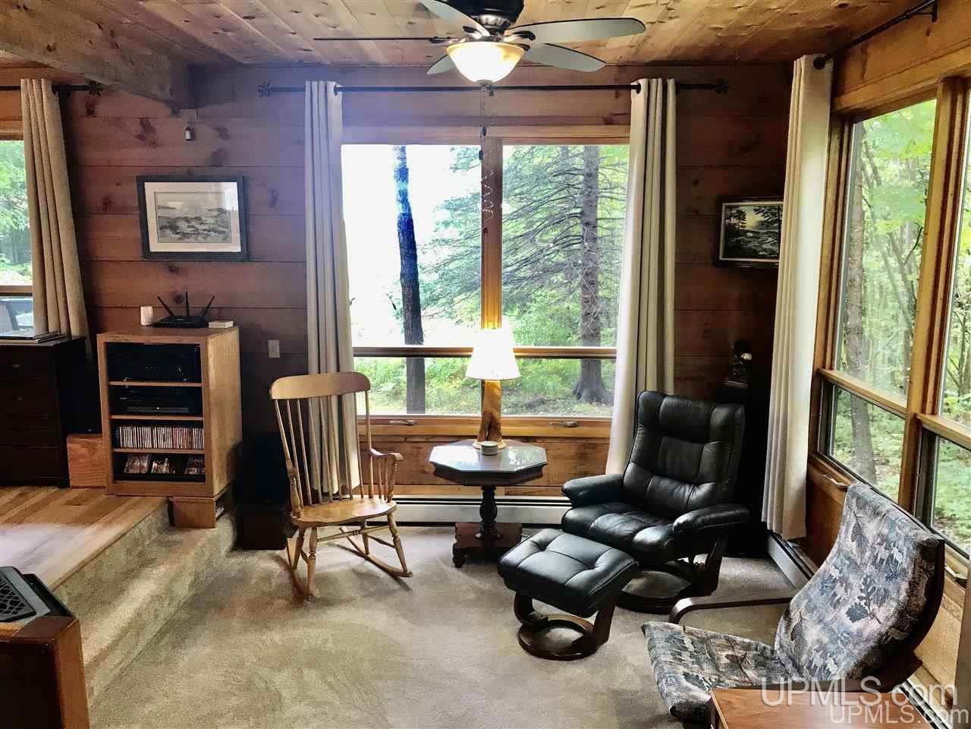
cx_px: 486
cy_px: 364
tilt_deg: -8.7
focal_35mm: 28
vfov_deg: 49.7
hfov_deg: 63.4
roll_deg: -0.6
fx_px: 785
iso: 40
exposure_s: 1/20
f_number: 1.8
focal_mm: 3.99
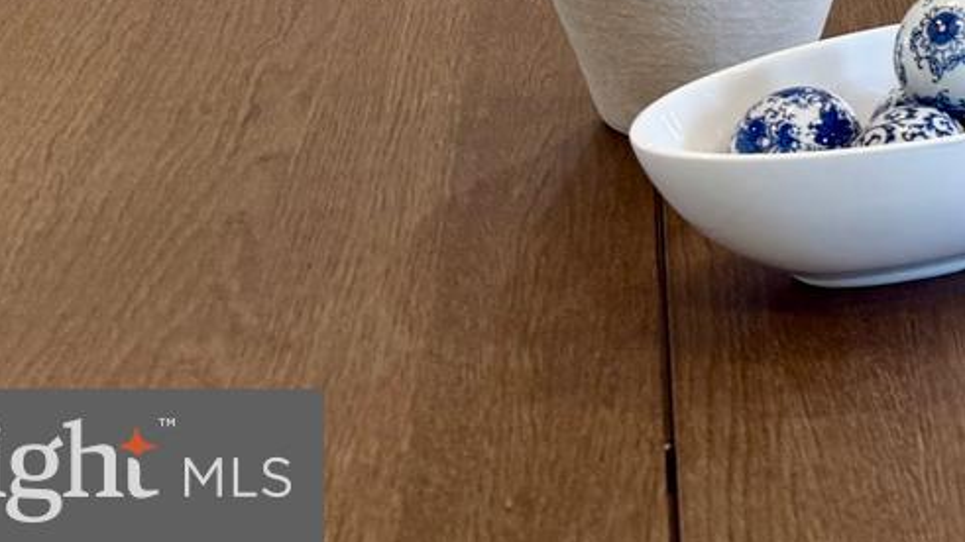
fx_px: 2789
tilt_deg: -0.1
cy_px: -957
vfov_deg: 9.3
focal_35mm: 109
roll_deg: -2.0
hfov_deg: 16.0
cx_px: 1847
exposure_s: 1/120
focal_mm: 6.76
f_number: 1.78
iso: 100
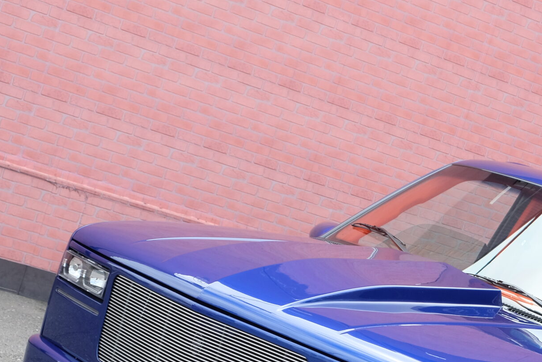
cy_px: 355
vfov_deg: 12.7
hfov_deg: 18.6
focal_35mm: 107
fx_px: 1611
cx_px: 531
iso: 400
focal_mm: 34.3
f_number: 5.6
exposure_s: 1/300
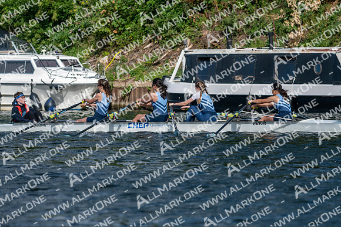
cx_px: 170
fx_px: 2463
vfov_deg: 5.3
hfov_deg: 7.9
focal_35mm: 260
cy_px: 114
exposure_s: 1/1250
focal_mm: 260
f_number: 5.6
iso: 220
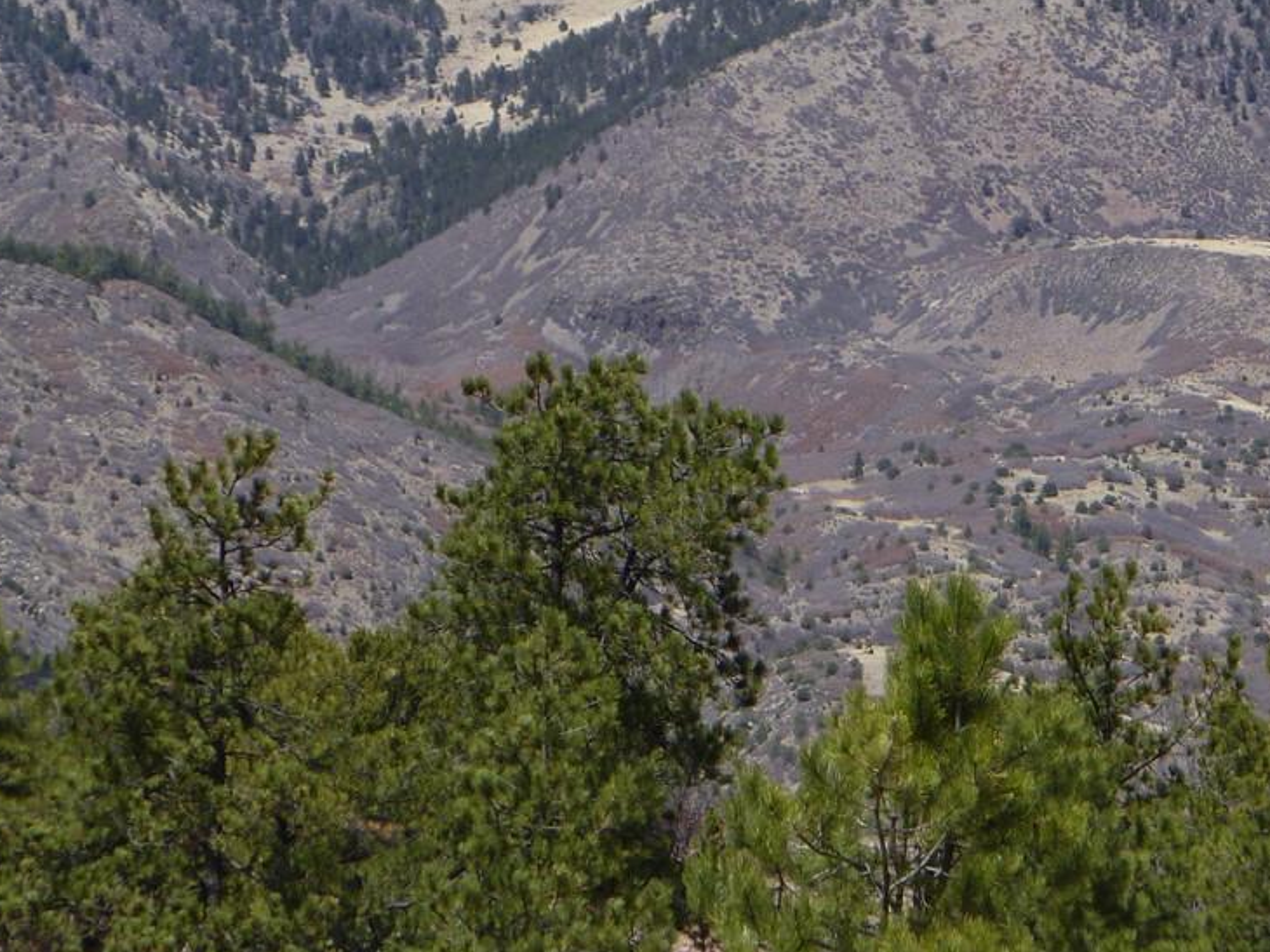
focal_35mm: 239
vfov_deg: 6.2
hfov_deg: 8.3
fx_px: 8766
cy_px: 118
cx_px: 698
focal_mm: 19.5
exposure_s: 1/500
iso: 80
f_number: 4.8
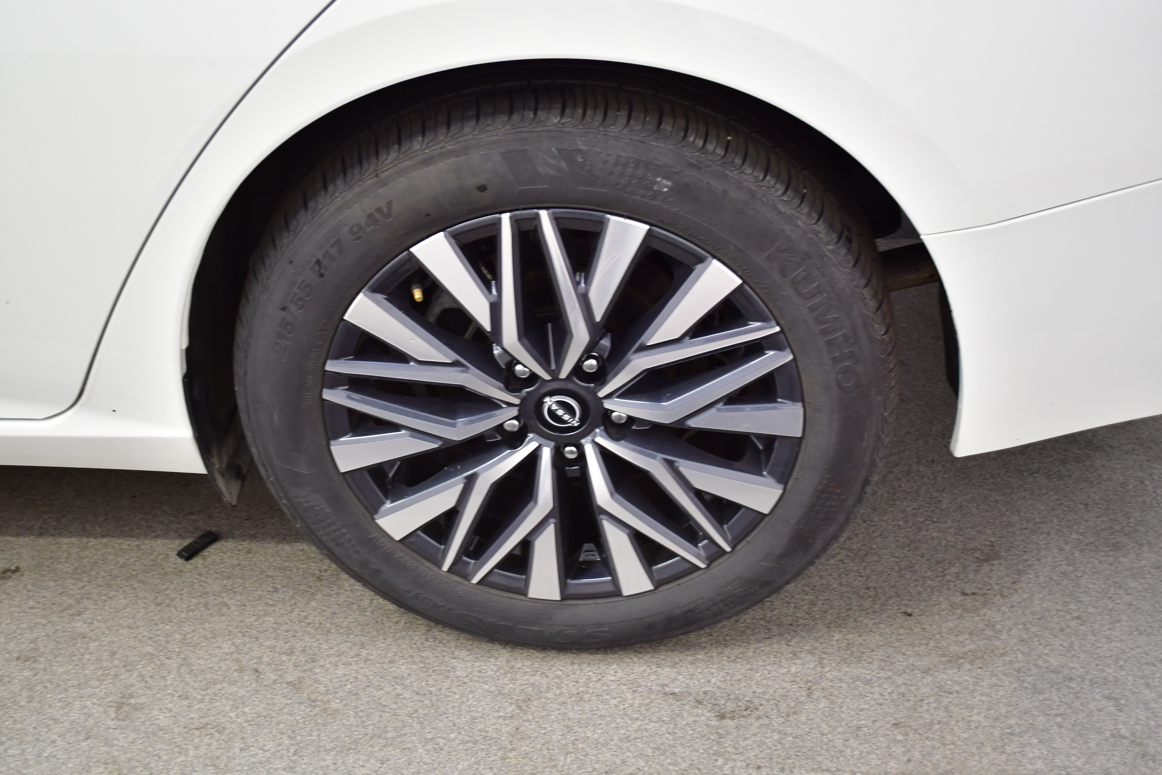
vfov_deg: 28.1
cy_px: 388
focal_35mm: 48
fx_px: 1549
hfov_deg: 41.1
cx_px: 581
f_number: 4.8
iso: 800
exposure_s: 1/30
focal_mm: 32
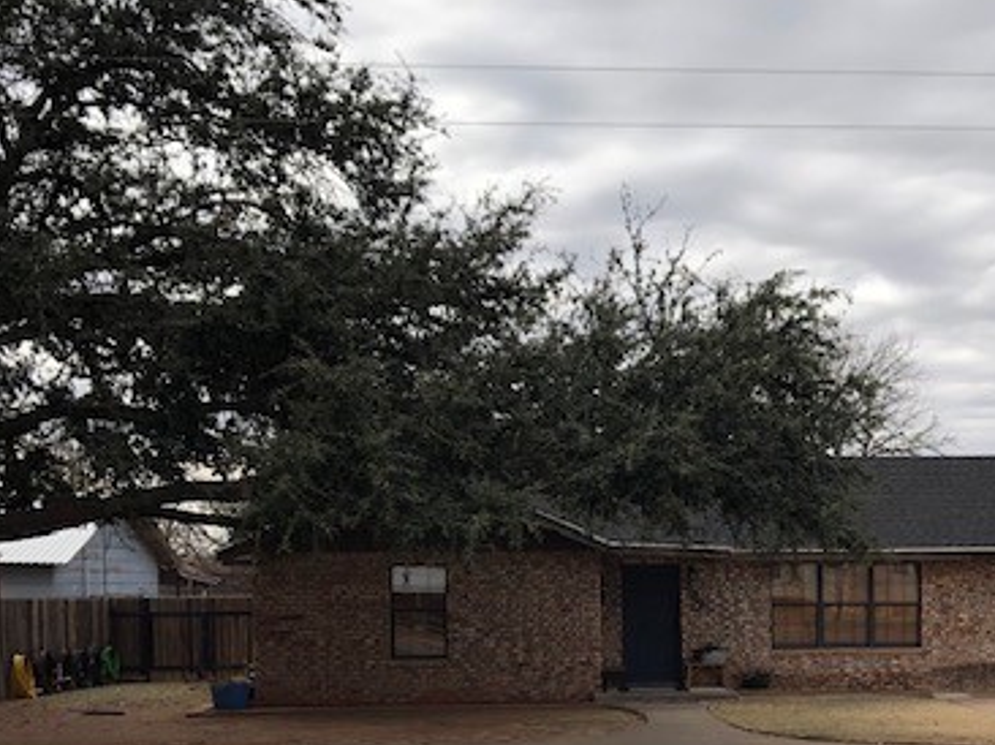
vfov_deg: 28.7
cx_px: 810
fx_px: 1408
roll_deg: -0.8
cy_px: 644
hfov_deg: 37.4
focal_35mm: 49
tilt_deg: -2.6
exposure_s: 1/1600
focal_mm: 3.99
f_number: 1.8
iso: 20
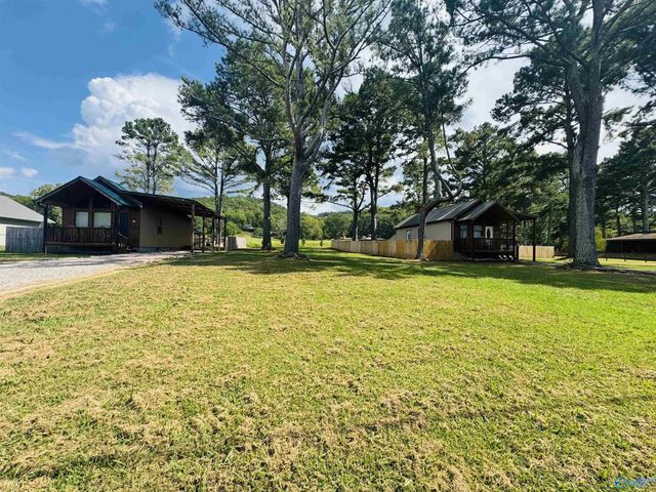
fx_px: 265
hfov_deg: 102.1
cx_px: 328
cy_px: 246
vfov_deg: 85.7
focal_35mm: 14
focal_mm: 2.22
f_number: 2.2
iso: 50
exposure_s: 1/956
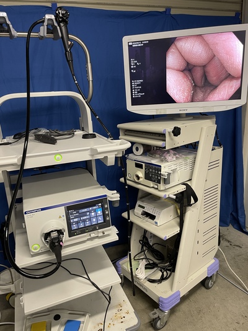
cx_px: 124
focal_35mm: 26
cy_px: 166
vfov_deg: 67.3
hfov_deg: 53.0
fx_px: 249
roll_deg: +3.3
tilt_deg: -15.7
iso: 125
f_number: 1.6
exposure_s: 1/50
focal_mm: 4.2
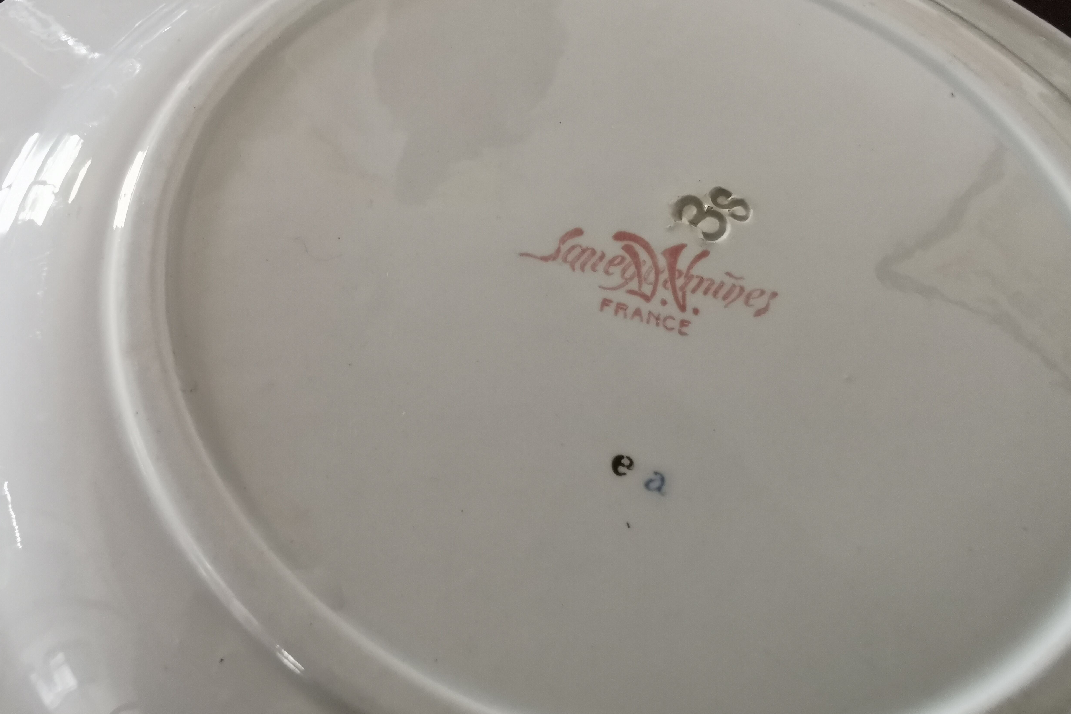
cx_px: 549
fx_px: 833
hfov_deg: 65.5
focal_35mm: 28
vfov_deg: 46.4
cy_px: 339
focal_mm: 2.35
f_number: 2.2
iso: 320
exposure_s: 1/33.3
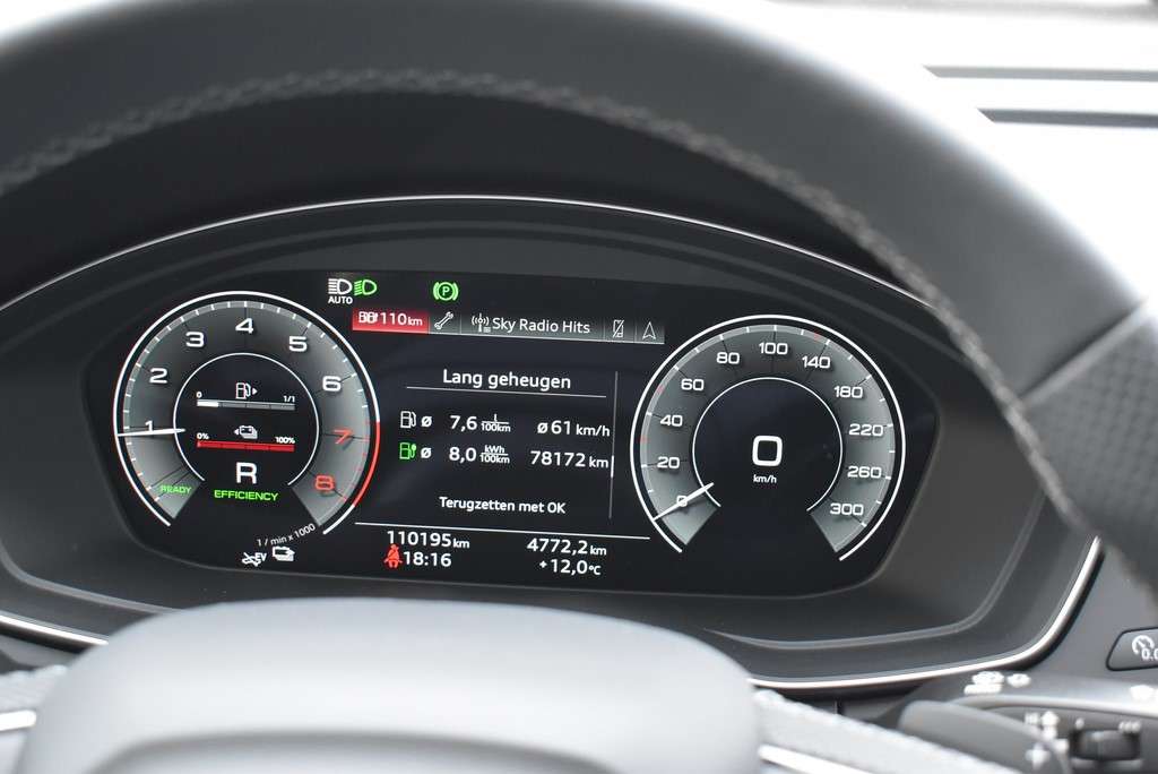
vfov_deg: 29.0
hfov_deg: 42.3
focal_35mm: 46
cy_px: 387
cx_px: 579
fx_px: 1497
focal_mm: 31
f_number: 4.2
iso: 2200
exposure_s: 1/60
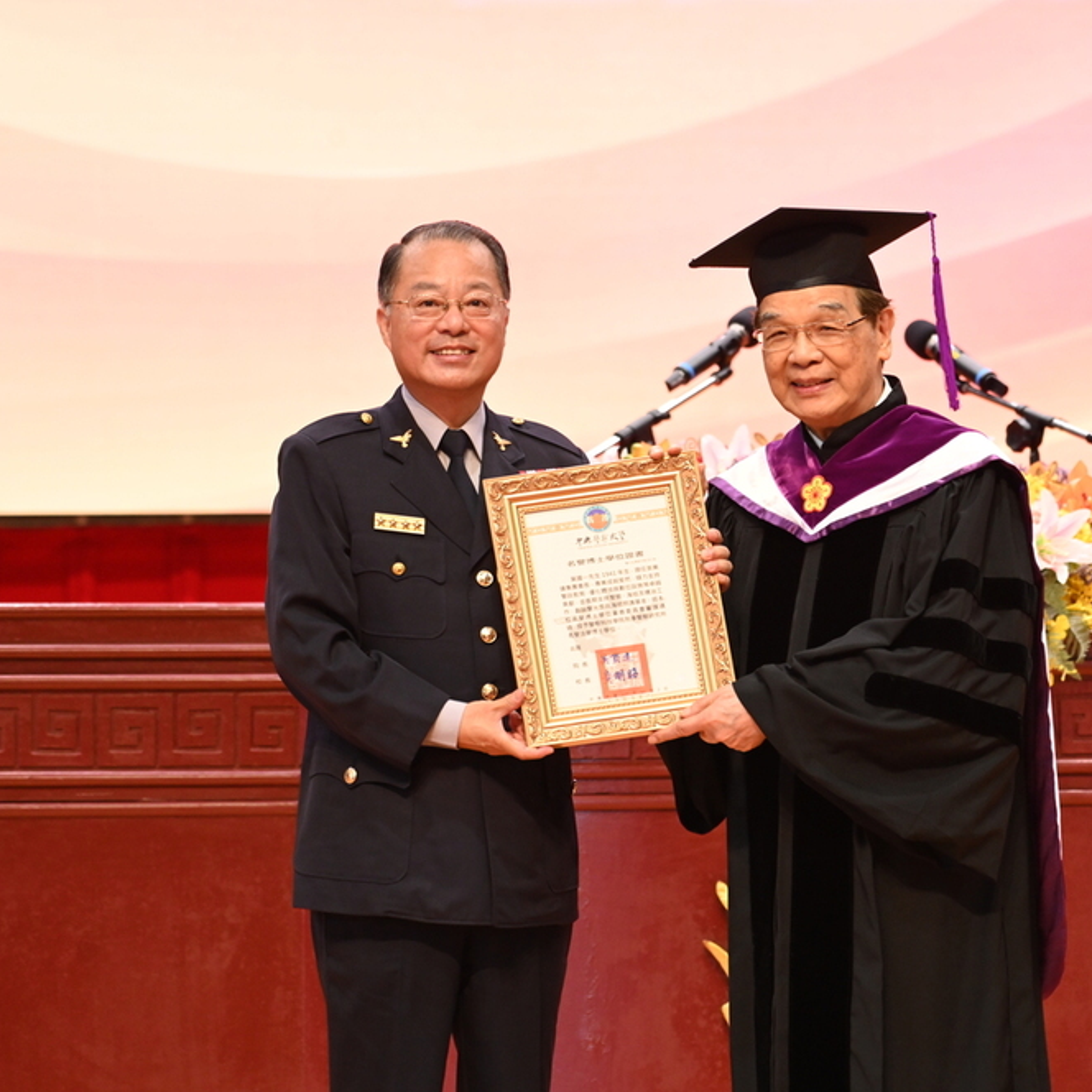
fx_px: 10957
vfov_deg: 5.7
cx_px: 712
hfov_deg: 5.7
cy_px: 547
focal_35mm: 307
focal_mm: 240
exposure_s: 1/125
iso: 2000
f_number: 5.6
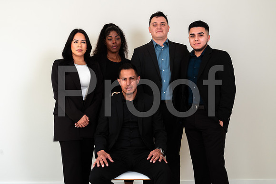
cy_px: 92
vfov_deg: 29.3
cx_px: 138
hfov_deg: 42.7
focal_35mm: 46
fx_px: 353
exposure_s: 1/160
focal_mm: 46
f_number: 6.3
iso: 200
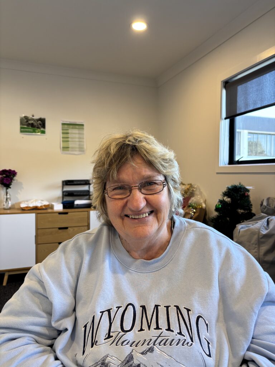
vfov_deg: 67.3
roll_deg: -0.6
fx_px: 275
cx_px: 138
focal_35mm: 26
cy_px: 184
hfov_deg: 53.1
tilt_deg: -1.8
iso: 125
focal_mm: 5.96
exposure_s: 1/100
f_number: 1.6
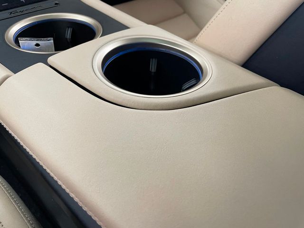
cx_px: 152
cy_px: 114
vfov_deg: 53.1
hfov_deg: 67.3
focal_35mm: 26
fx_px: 228
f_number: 1.6
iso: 125
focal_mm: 4.2
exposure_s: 1/60
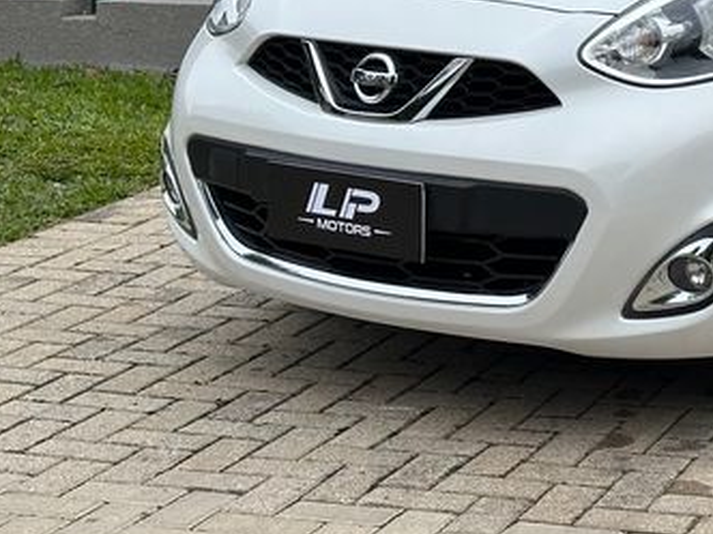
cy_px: -24
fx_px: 2410
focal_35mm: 117
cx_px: 810
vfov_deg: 12.5
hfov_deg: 16.3
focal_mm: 6.86
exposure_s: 1/1199
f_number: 1.78
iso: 64
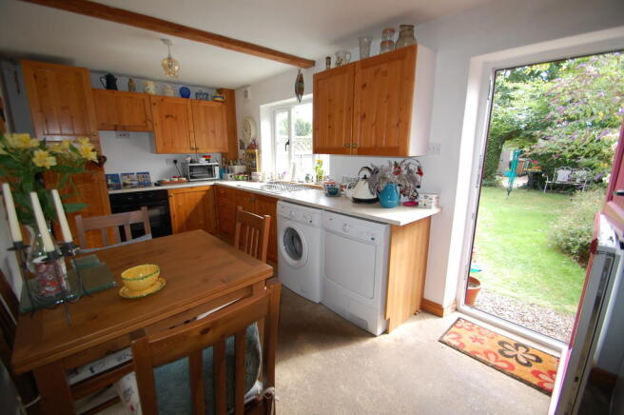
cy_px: 208
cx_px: 312
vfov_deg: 77.2
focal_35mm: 15
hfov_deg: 100.4
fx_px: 260
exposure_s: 1/200
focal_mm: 10
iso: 400
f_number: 3.5
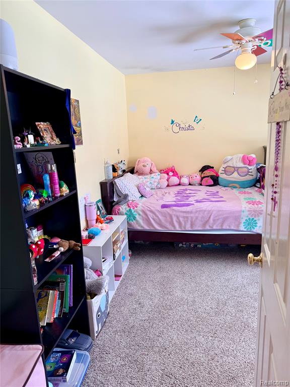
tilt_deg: -11.9
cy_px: 194
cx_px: 145
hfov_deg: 56.8
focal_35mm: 24
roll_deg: +1.9
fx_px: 268
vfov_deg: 71.6
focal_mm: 6.76
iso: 64
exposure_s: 1/157
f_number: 1.78
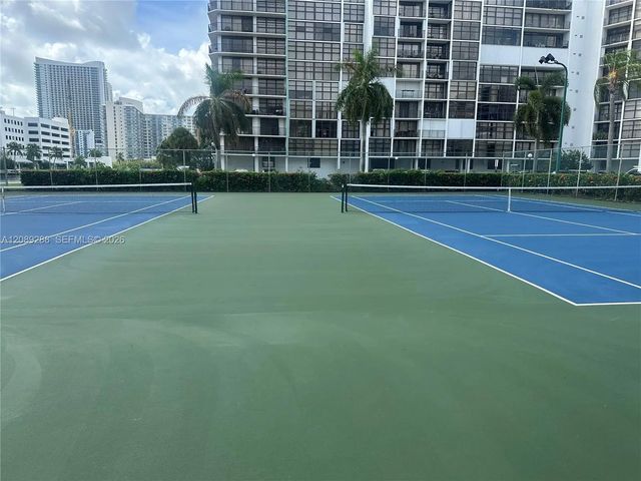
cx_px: 320
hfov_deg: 71.6
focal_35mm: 24
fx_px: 444
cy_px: 240
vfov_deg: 56.8
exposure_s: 1/1779
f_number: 1.78
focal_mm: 6.86
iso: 80
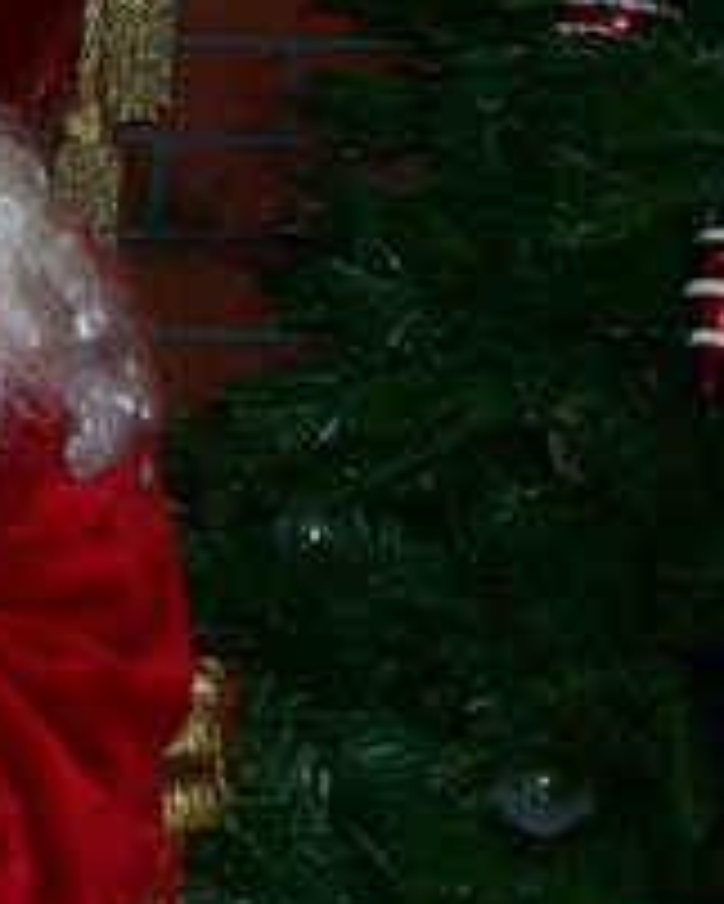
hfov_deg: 11.0
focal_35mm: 136
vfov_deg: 14.1
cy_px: 218
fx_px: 3640
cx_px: -306
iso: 80
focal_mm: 9.4
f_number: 3.4
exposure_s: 1/83.6
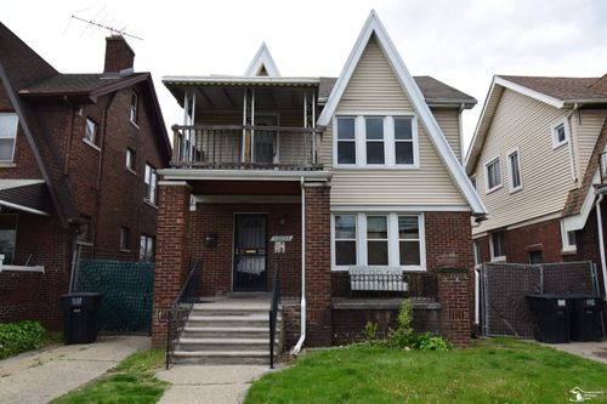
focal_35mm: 26
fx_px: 430
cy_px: 202
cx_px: 304
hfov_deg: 70.5
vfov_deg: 50.4
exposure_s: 1/400
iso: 400
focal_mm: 17
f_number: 11
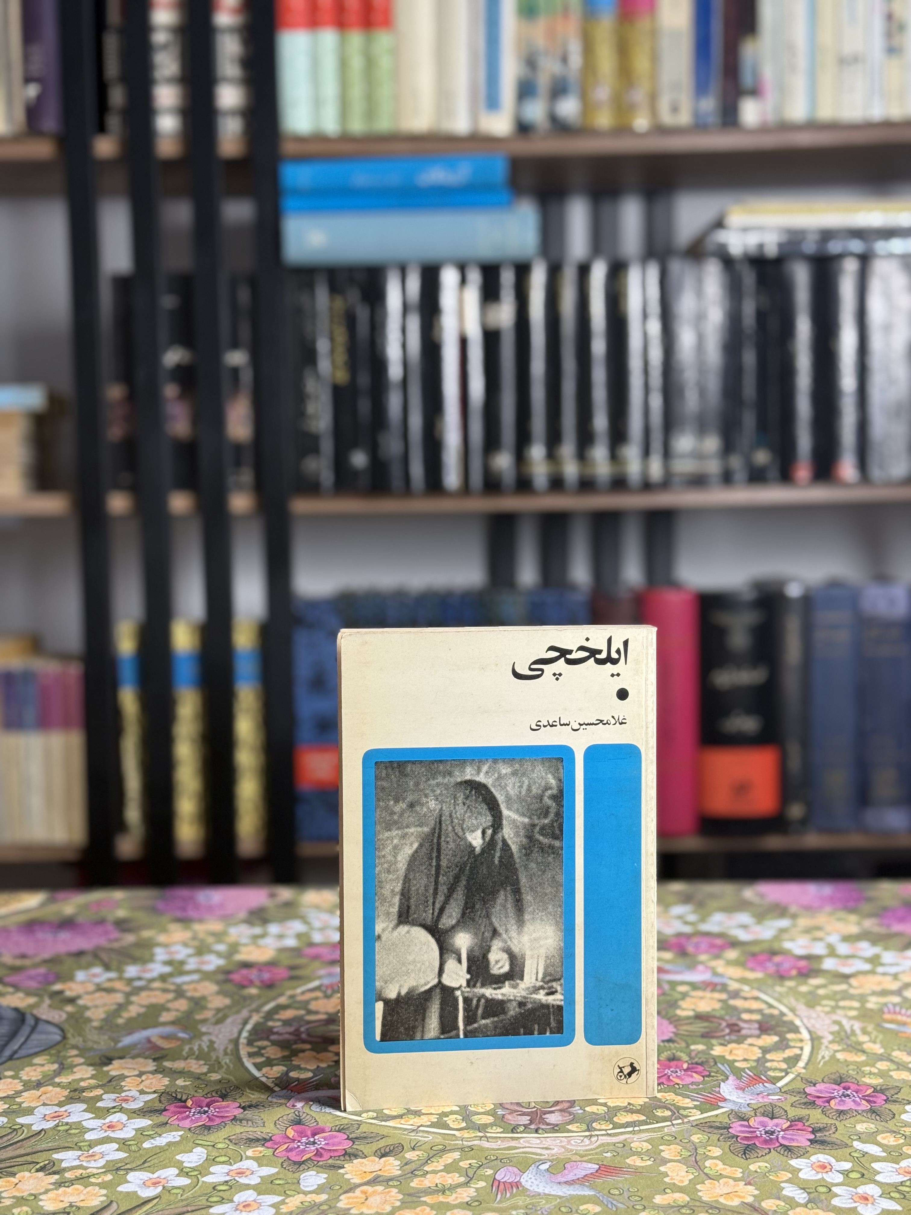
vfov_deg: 39.7
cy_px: 608
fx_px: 1684
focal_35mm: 48
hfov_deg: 30.3
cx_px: 456
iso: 125
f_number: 1.78
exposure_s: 1/100
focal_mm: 6.76
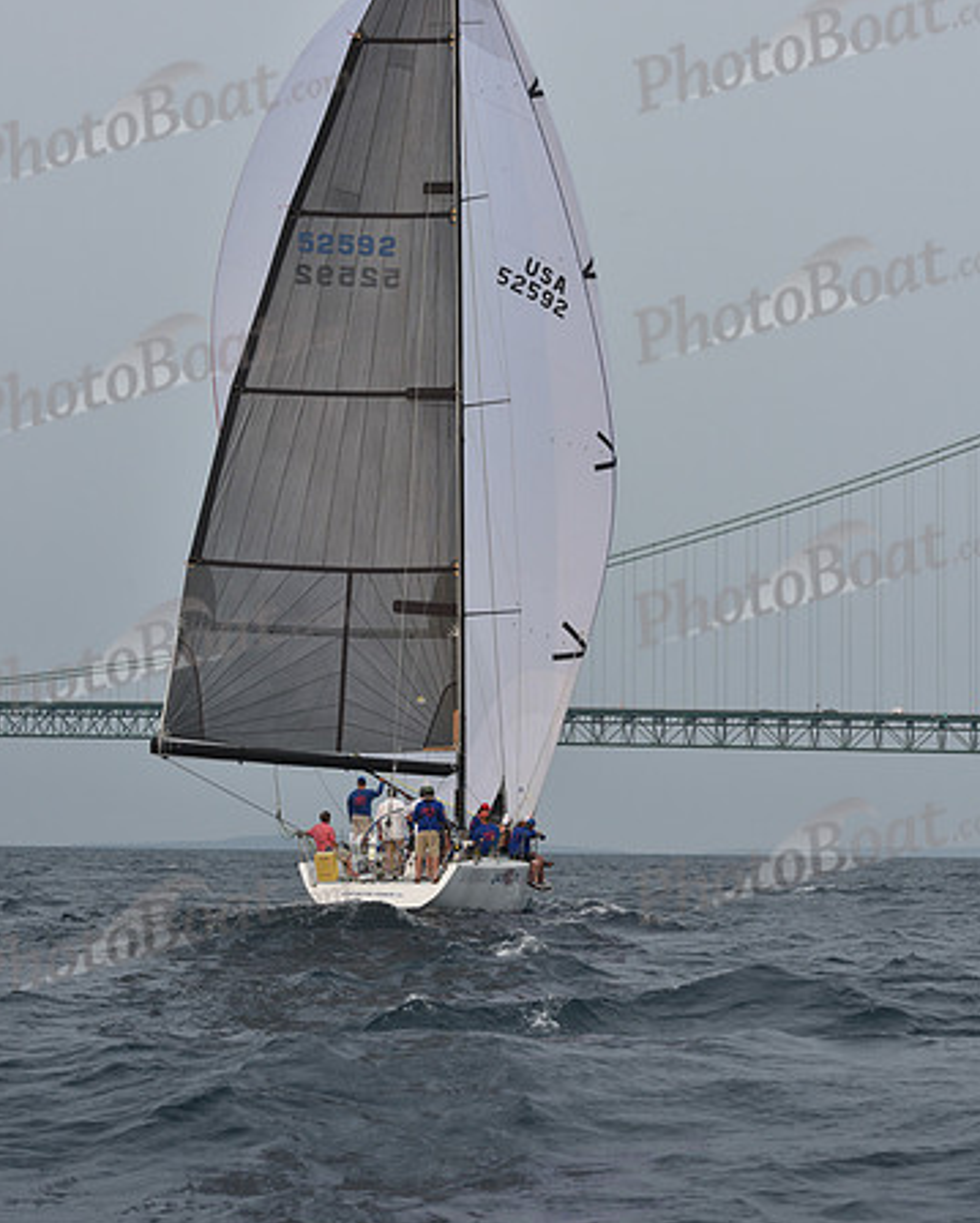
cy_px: 475
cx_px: 493
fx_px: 3079
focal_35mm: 85
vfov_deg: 22.4
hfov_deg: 18.1
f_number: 7.1
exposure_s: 1/1000
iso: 250
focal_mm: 70
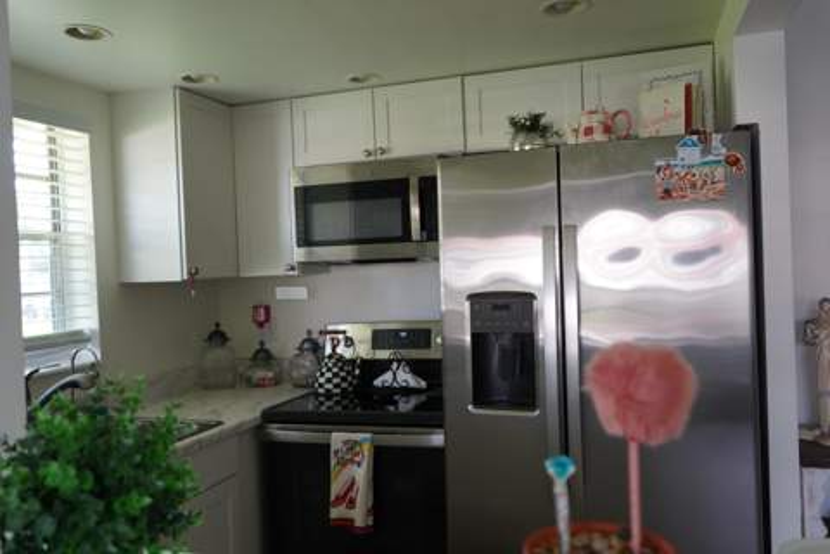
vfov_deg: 45.0
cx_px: 415
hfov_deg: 63.7
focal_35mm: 29
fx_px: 669
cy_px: 277
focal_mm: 29
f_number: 4
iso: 640
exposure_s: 1/160
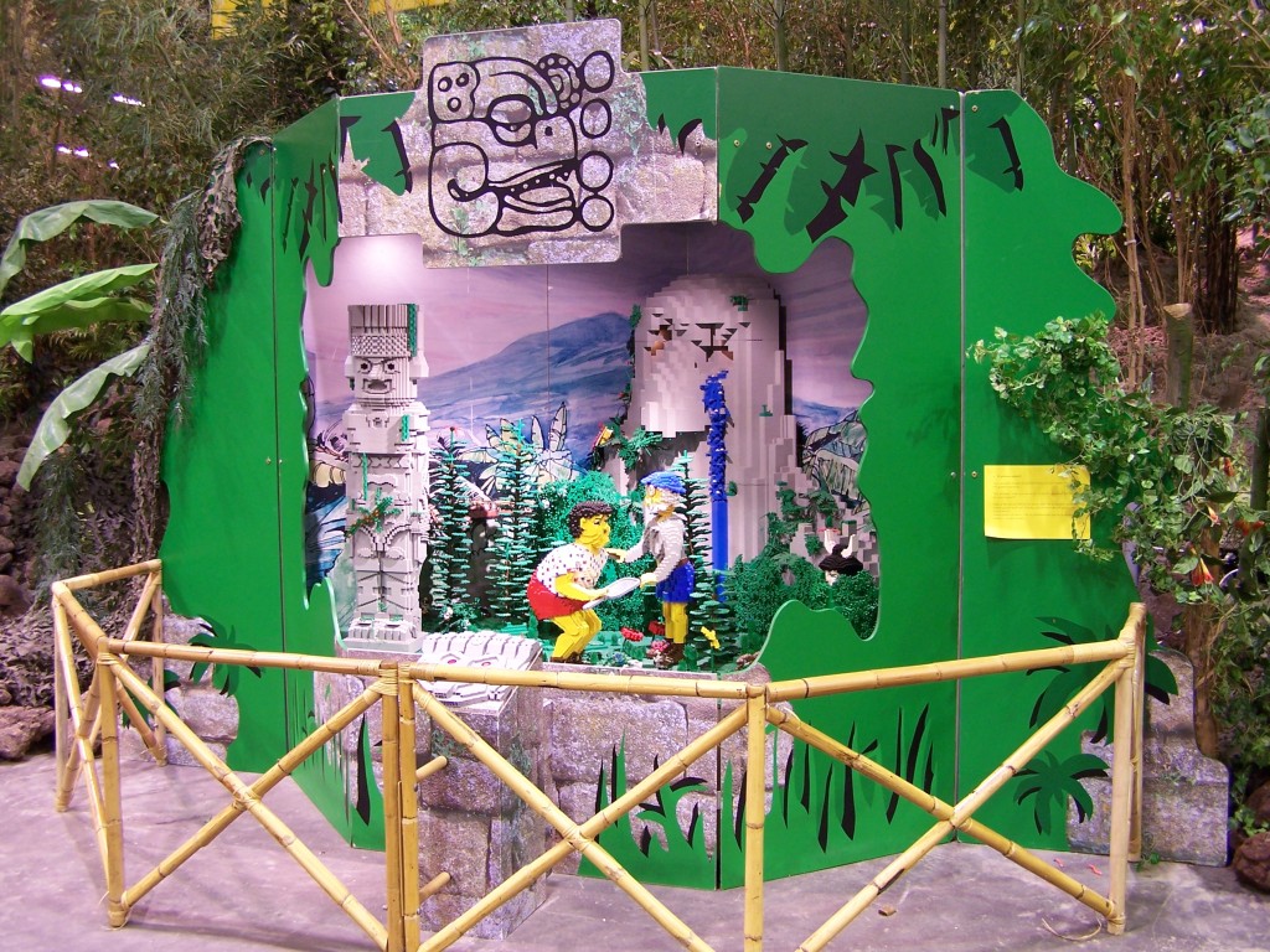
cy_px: 476
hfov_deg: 49.0
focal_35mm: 38
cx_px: 635
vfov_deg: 37.7
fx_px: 1394
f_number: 2.8
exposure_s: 1/2
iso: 80
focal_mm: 6.3
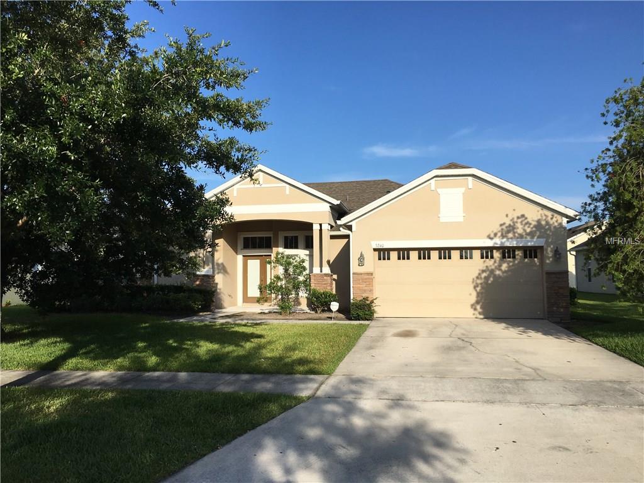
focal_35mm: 29
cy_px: 242
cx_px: 322
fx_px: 540
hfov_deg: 61.7
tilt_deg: +4.4
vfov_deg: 48.2
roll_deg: -0.3
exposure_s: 1/1876
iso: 25
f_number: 2.2
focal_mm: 4.15
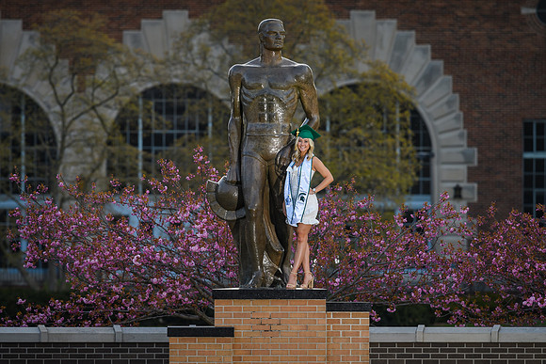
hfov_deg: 4.3
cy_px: 178
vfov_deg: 2.9
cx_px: 276
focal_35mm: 479
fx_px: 7260
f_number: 5
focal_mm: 300
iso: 100
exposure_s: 1/200
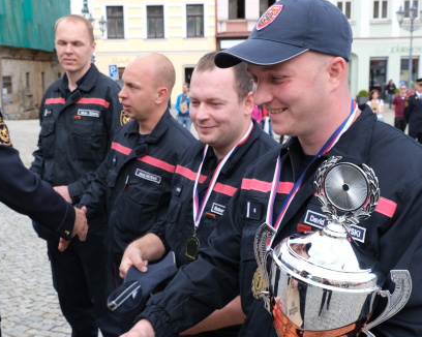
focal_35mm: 46
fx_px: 574
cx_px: 184
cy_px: 170
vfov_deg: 32.7
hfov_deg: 40.3
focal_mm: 26.6
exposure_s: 1/110
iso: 400
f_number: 9
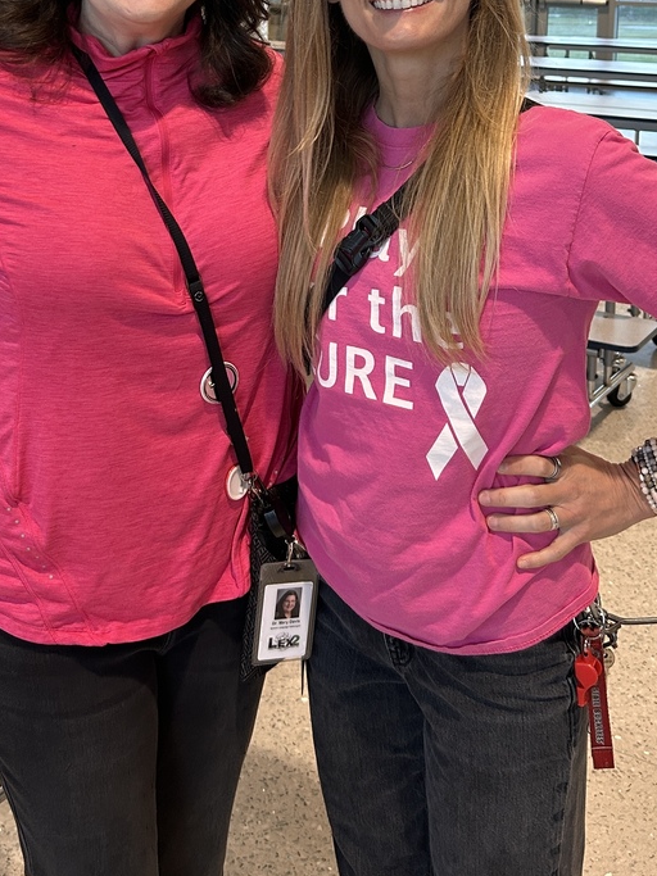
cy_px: 223
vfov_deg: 46.2
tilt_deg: -6.7
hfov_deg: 36.6
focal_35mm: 39
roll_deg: +0.0
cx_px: 245
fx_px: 987
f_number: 1.5
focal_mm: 5.7
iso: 125
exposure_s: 1/120
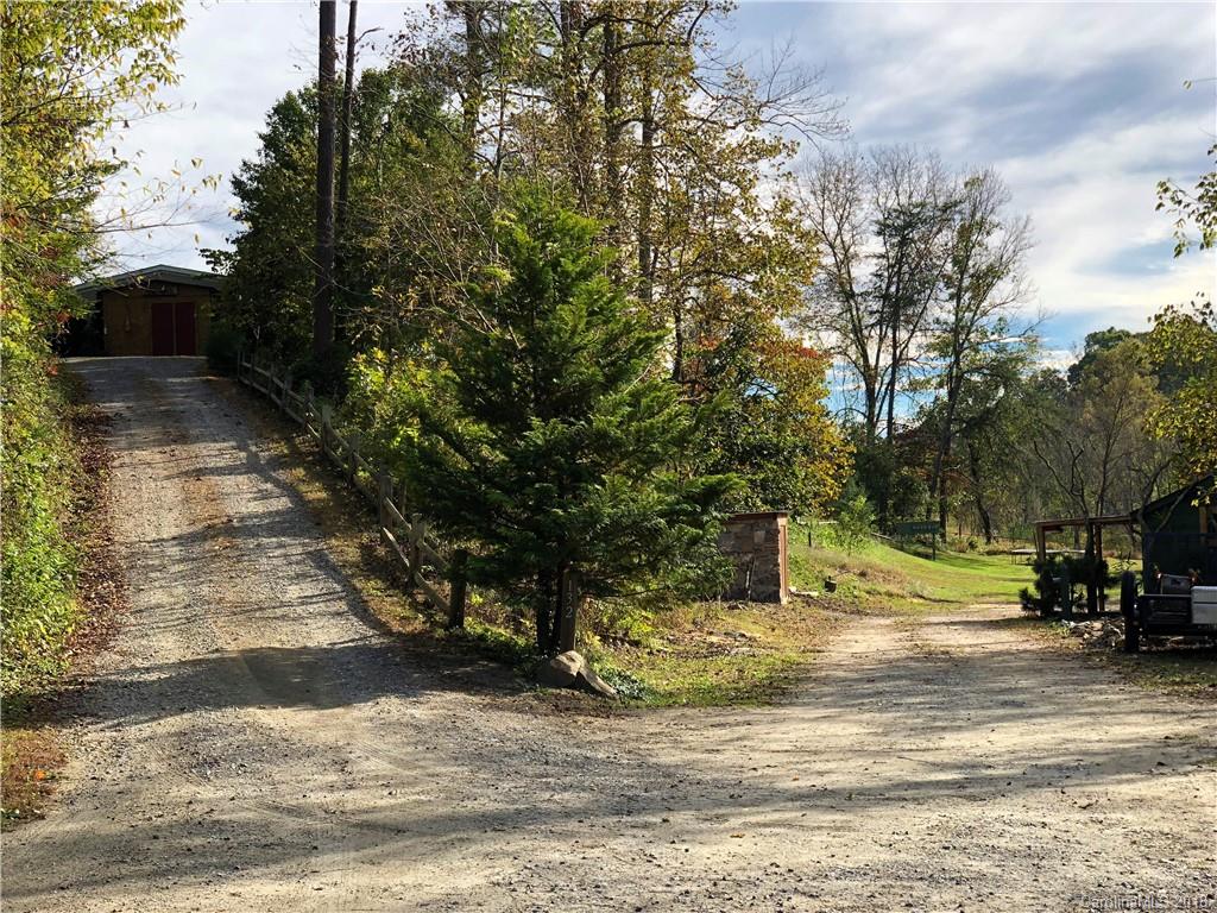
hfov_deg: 36.8
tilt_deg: +3.5
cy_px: 456
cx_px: 608
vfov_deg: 28.0
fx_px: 1828
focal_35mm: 52
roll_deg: +2.8
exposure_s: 1/385
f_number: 2.4
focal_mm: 6
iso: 16
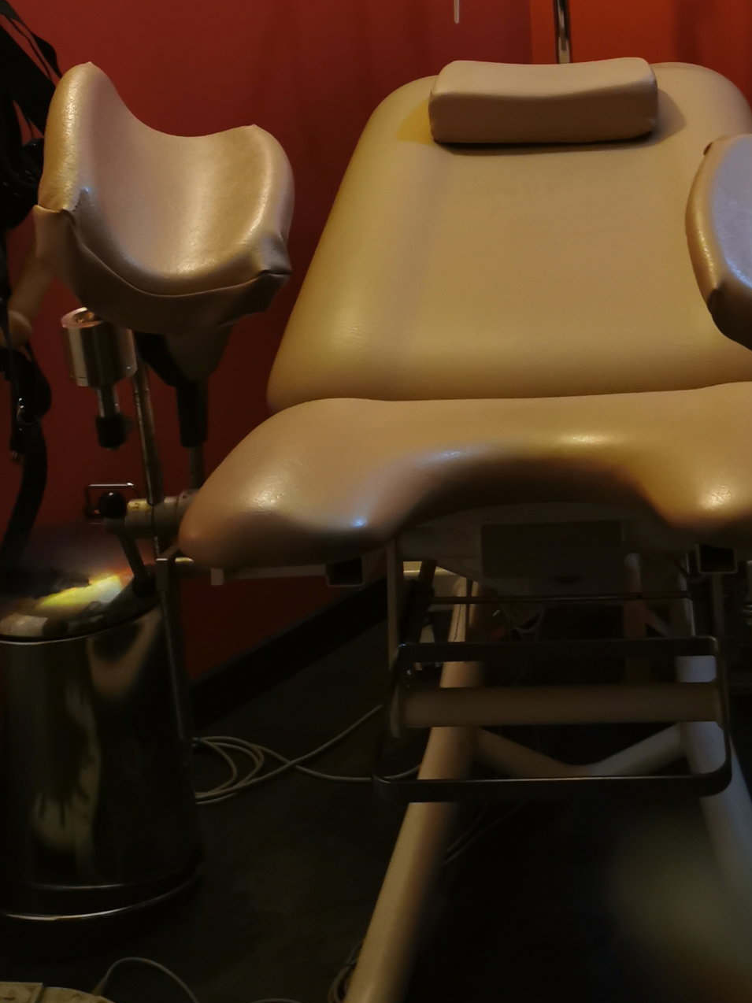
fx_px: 1536
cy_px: 139
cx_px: 530
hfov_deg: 27.3
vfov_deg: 34.5
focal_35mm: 53
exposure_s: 1/33.3
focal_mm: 5.58
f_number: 1.8
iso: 500
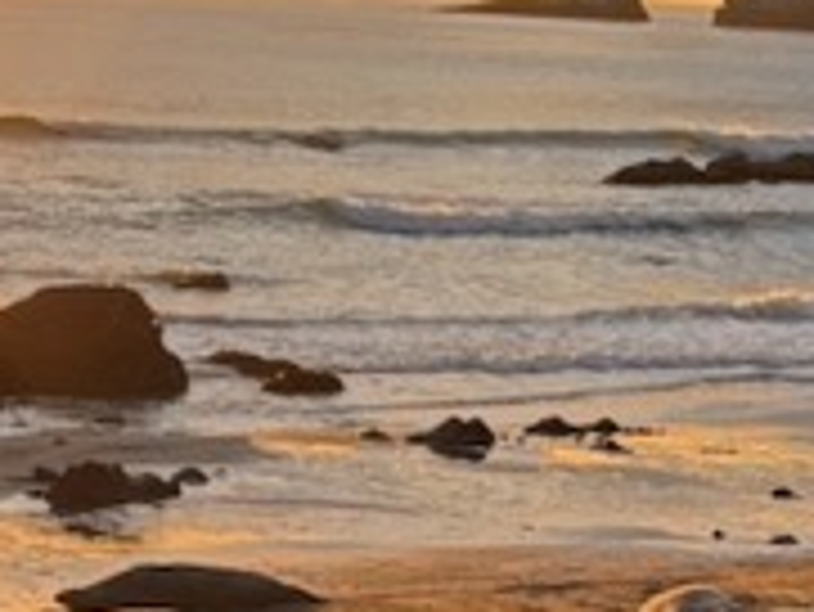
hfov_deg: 12.2
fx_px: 3718
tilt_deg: -9.2
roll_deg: -2.9
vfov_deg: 9.3
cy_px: 601
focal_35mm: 158
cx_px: 962
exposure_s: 1/894
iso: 50
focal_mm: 5.96
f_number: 1.6
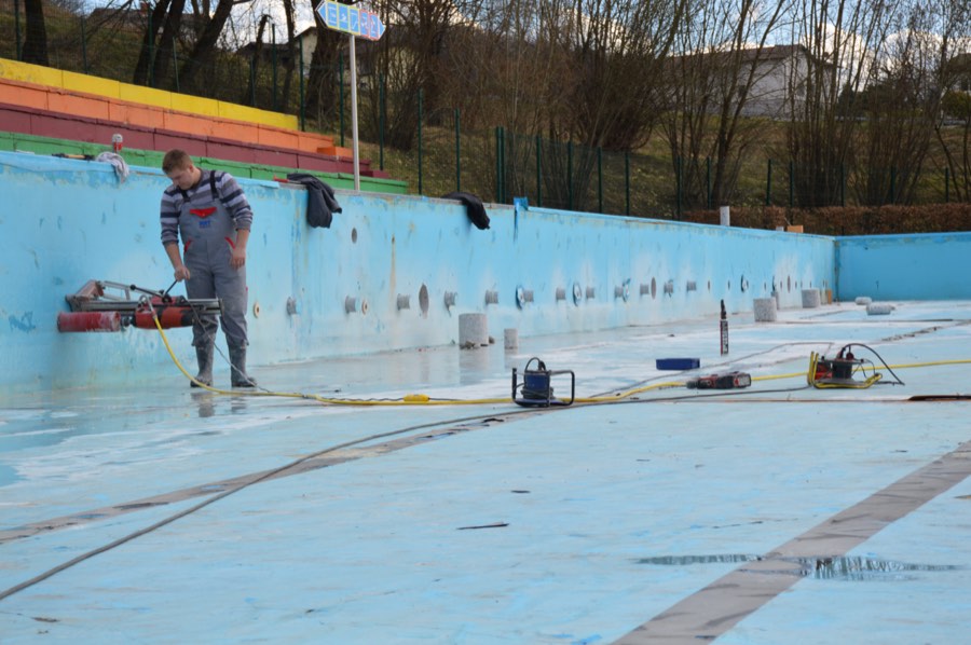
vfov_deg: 14.7
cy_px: 322
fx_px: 2506
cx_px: 486
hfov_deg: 21.9
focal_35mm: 93
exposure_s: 1/200
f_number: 7.1
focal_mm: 62
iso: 100
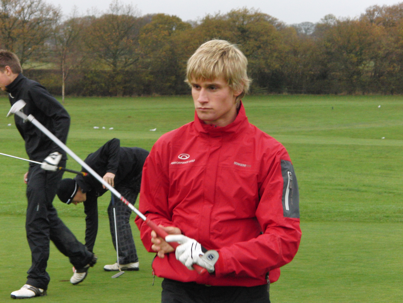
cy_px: 152
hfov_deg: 13.0
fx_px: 1770
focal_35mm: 152
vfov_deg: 9.8
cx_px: 202
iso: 400
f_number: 4.2
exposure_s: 1/125
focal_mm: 26.9
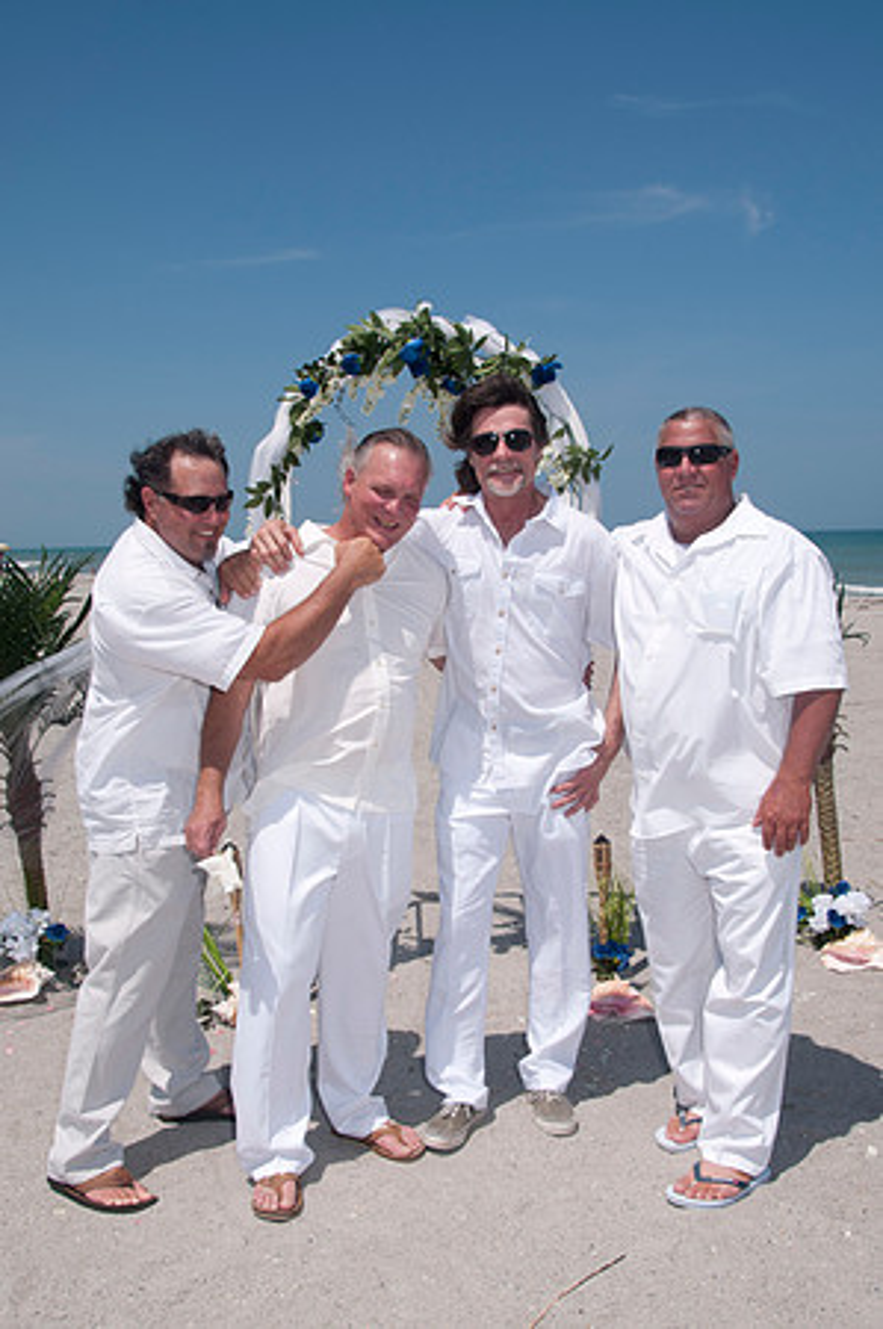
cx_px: 442
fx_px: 1327
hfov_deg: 36.8
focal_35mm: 36
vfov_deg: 53.2
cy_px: 664
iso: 100
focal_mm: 24
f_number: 13
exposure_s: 1/250
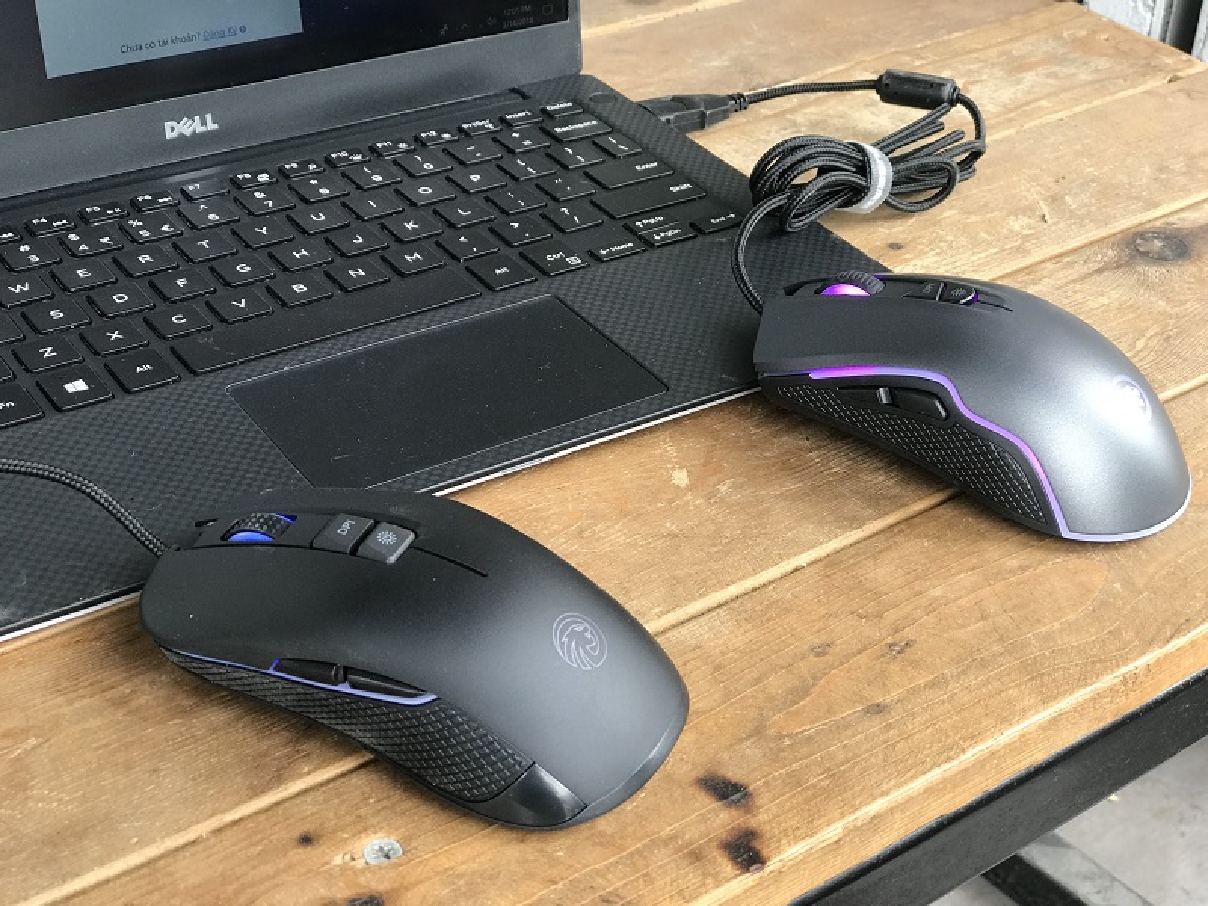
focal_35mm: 57
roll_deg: -2.9
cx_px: 604
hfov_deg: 33.8
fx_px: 1989
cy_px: 453
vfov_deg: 25.7
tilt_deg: -34.7
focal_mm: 6.6
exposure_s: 1/50
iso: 50
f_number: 2.8
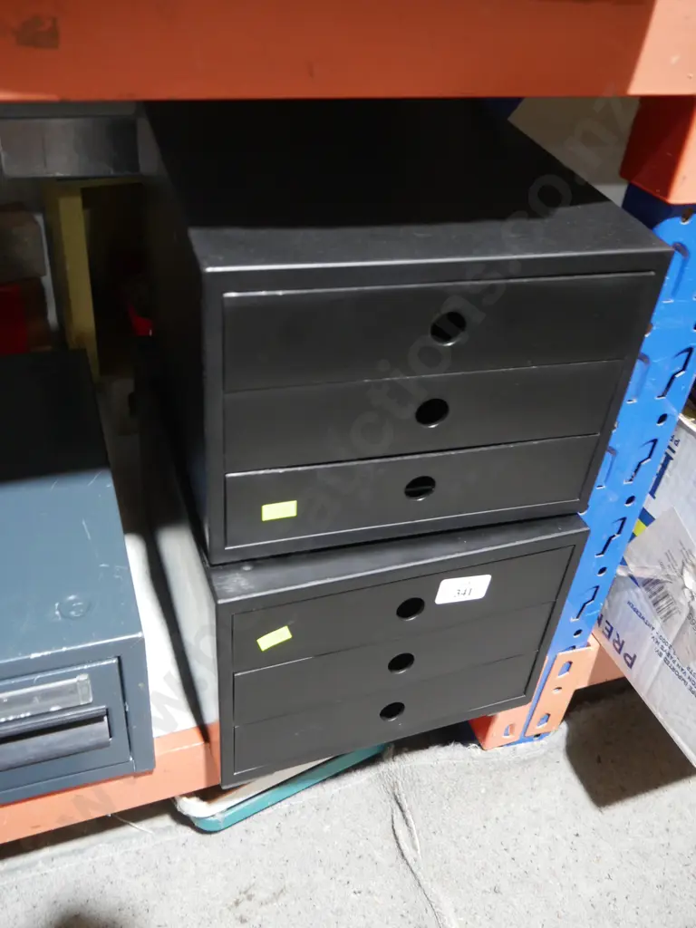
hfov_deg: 46.8
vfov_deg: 60.0
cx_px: 348
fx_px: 804
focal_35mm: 30
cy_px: 464
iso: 1600
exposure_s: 1/60
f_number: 3.6
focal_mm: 15
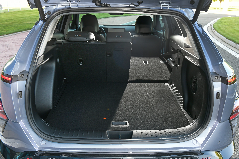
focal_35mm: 32
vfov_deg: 41.1
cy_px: 80
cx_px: 120
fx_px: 212
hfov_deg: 58.7
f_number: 10
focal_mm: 32
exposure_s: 1/60
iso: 500
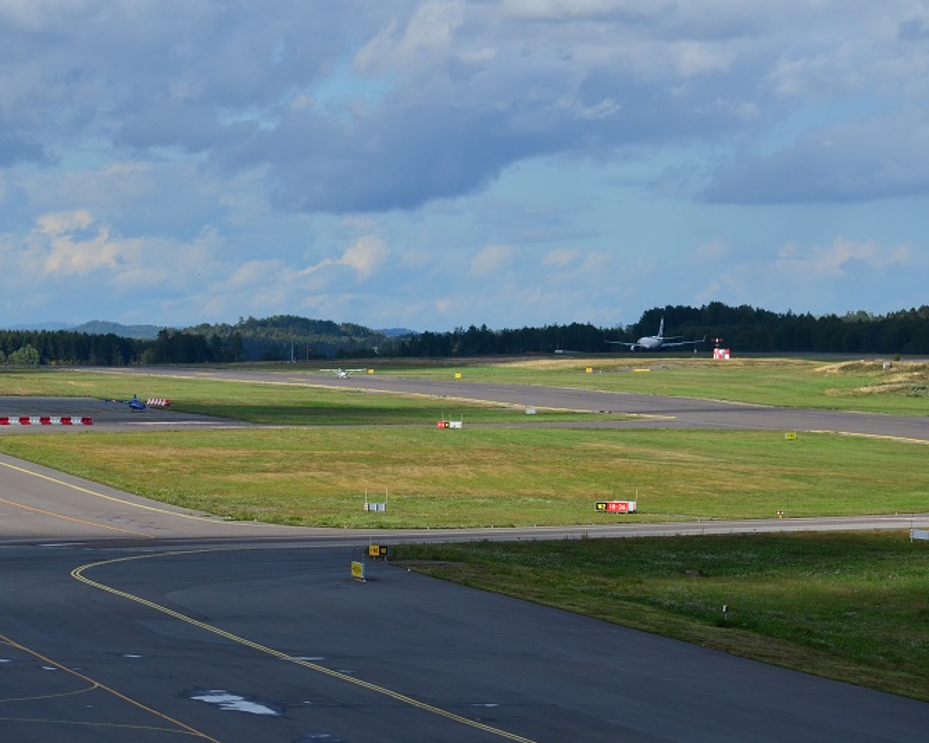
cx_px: 342
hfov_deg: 9.3
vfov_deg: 7.5
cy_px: 376
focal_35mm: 207
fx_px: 5681
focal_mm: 105
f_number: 8
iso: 320
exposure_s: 1/1000
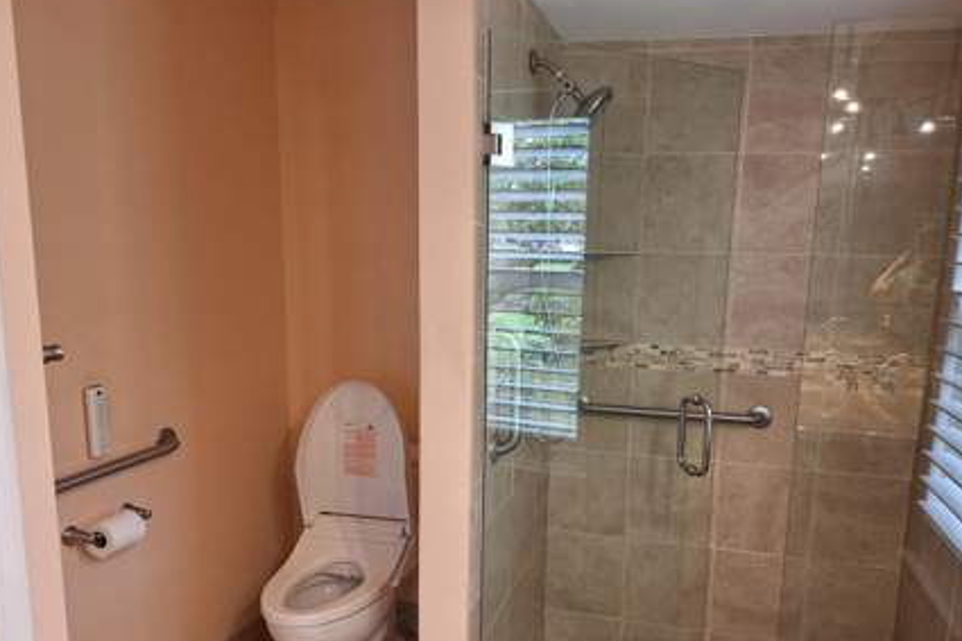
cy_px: 377
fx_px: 721
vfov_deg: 47.7
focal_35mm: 27
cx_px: 532
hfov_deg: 67.2
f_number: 1.8
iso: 200
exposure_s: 1/30
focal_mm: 5.54
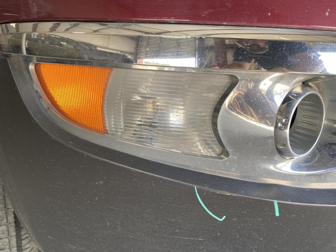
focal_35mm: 26
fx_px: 252
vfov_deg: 53.1
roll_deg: -5.3
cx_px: 168
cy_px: 126
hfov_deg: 67.3
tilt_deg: -13.6
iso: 64
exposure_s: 1/122
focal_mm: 4.25
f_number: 1.8
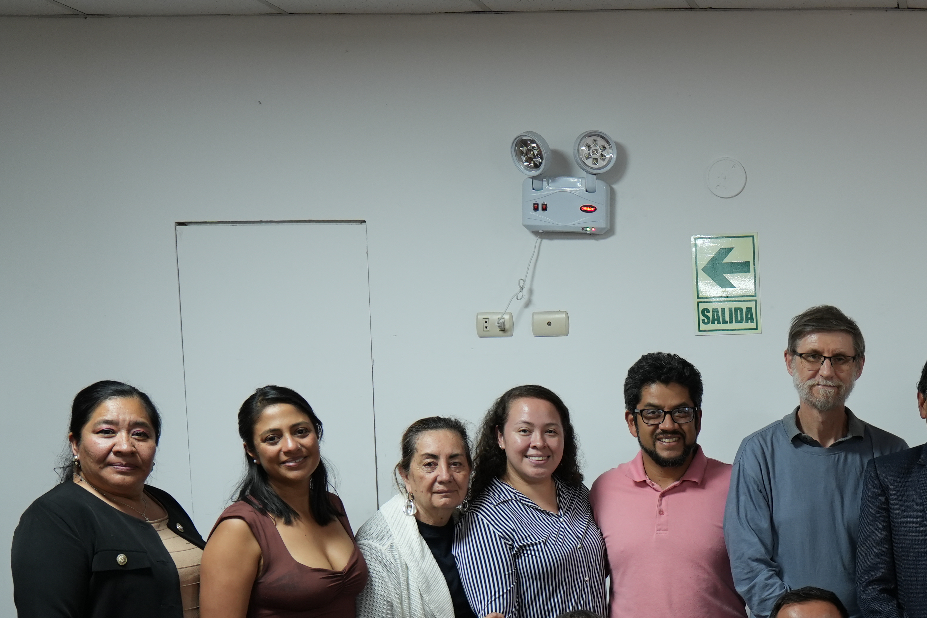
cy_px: 671
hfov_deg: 32.4
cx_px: 955
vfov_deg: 22.8
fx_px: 1442
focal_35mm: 56
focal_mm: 25
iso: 640
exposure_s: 1/60
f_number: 2.8
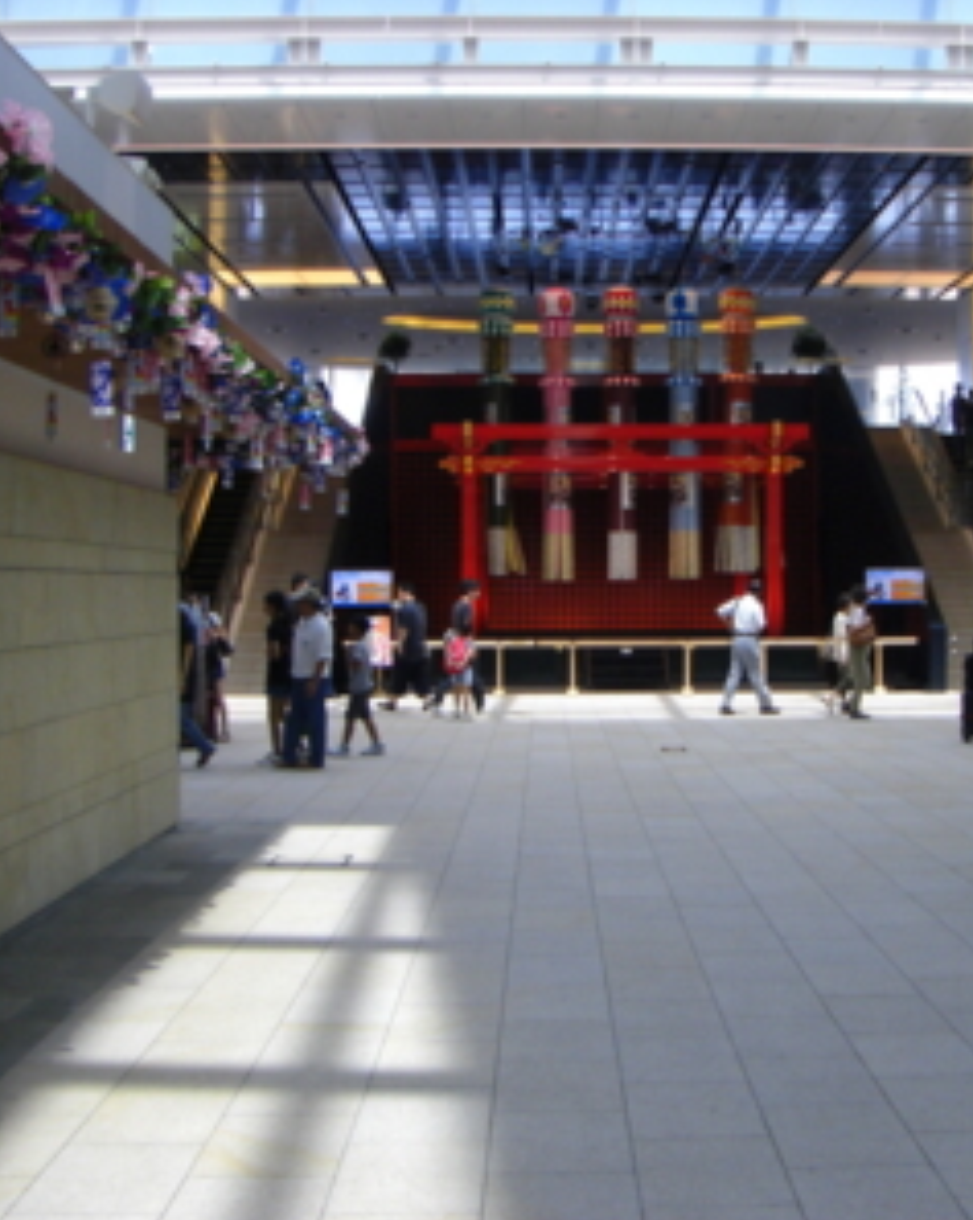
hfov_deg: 30.1
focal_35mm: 50
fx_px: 1803
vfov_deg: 37.4
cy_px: 612
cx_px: 620
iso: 100
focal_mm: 6.3
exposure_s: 1/80
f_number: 3.4
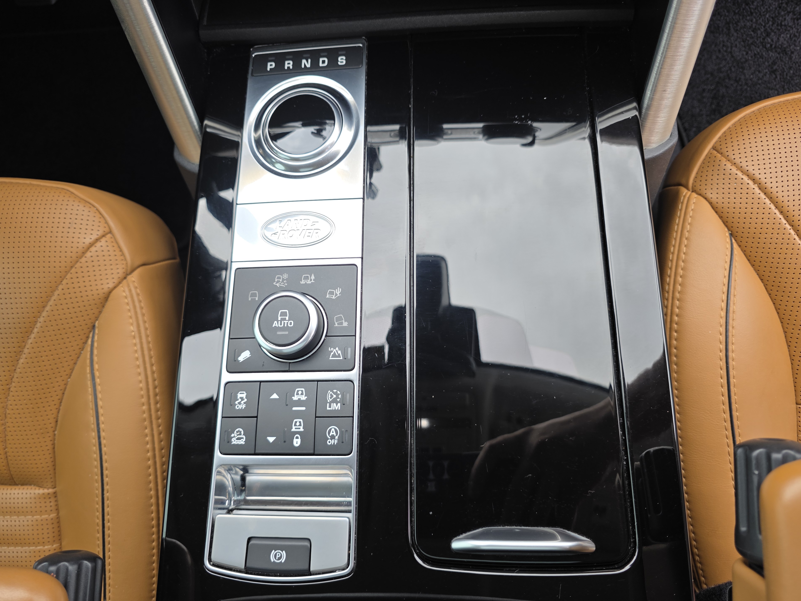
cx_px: 389
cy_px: 307
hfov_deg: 71.6
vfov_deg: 56.8
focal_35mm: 24
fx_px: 555
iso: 50
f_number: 1.7
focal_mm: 6.3
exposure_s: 1/359
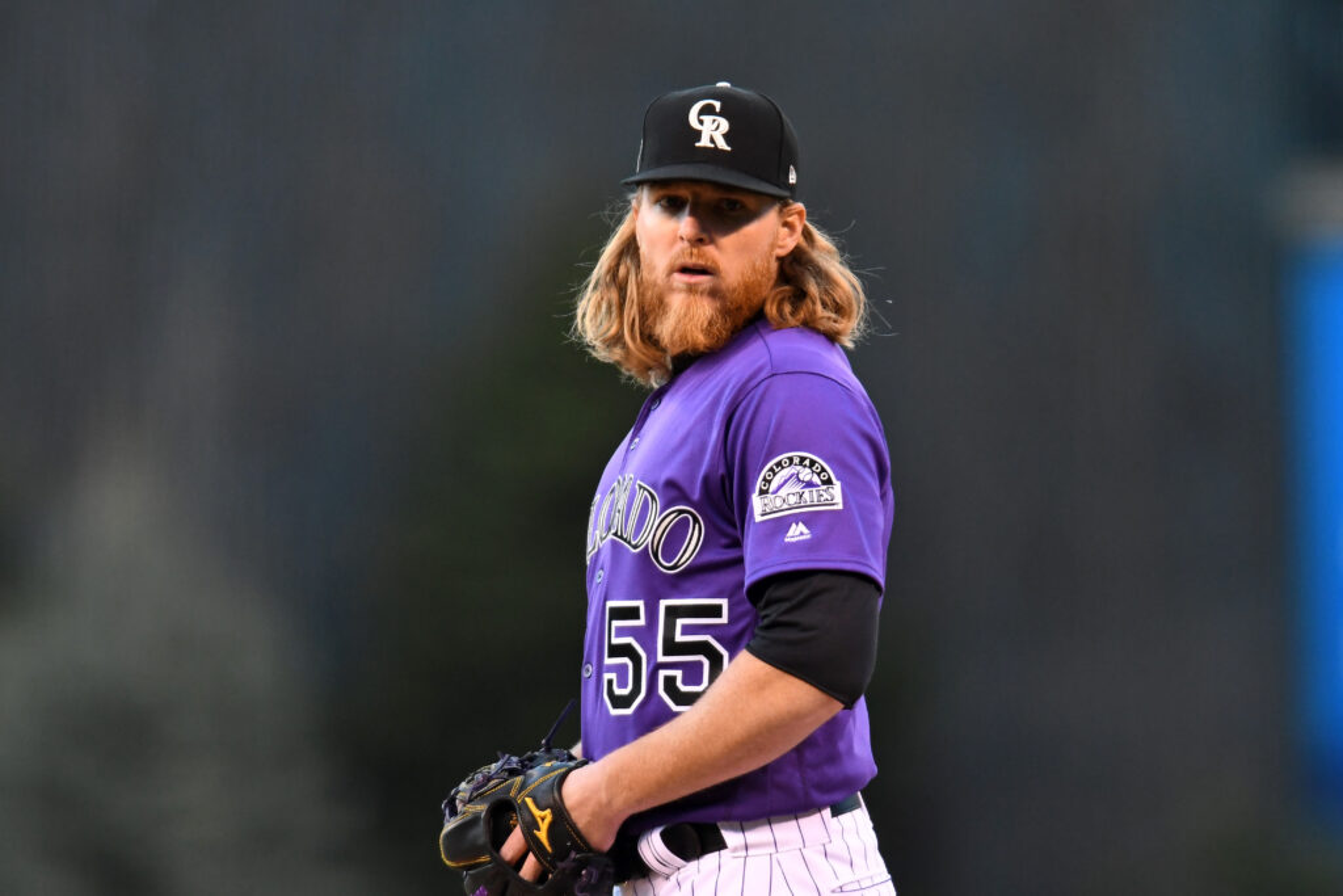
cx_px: 672
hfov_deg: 2.6
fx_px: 29847
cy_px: 448
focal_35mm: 800
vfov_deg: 1.7
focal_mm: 400
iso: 1600
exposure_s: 1/2000
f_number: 3.2
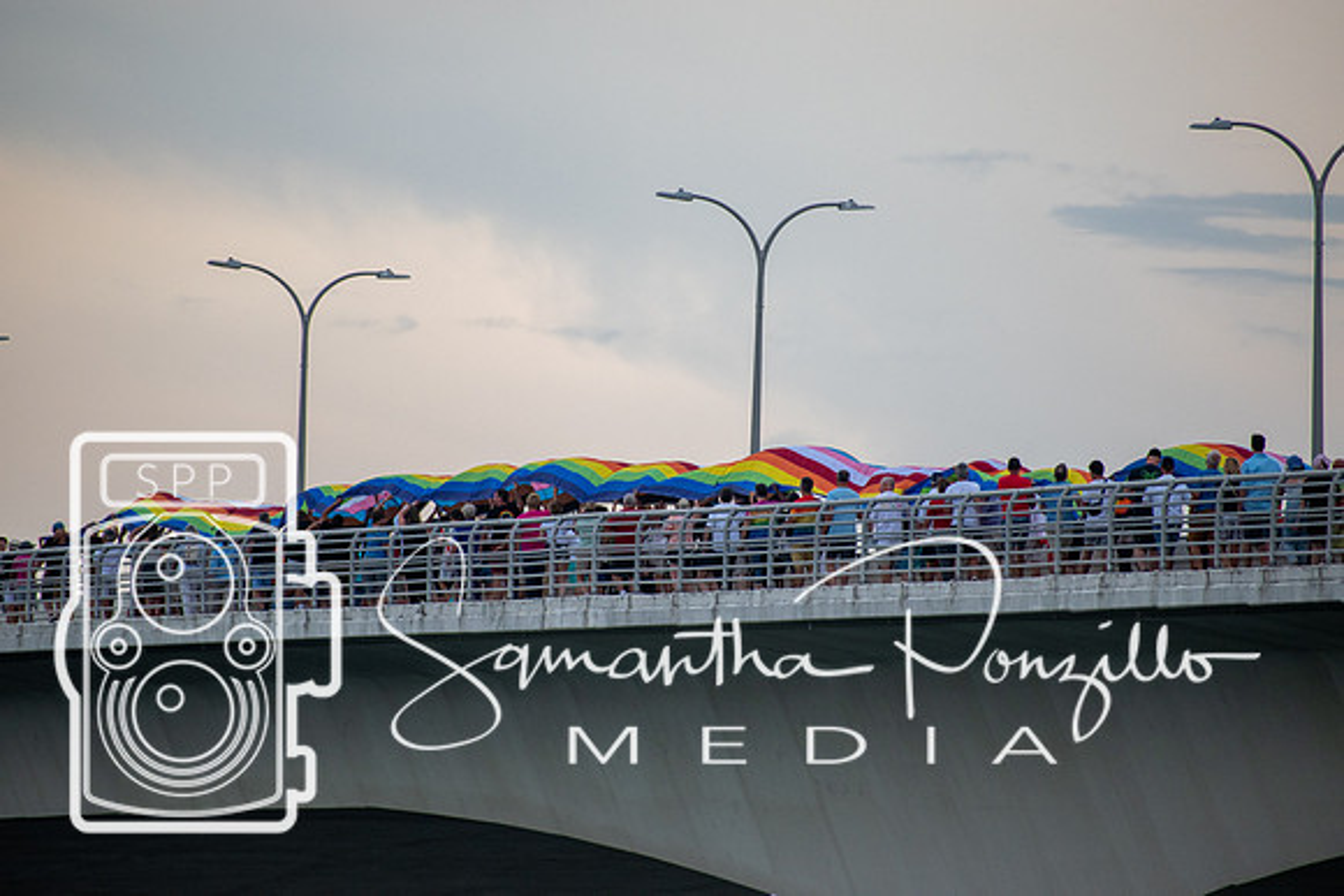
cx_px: 672
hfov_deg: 4.6
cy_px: 448
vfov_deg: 3.1
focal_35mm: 450
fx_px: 16803
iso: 560
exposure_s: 1/1000
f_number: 6.3
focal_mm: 300
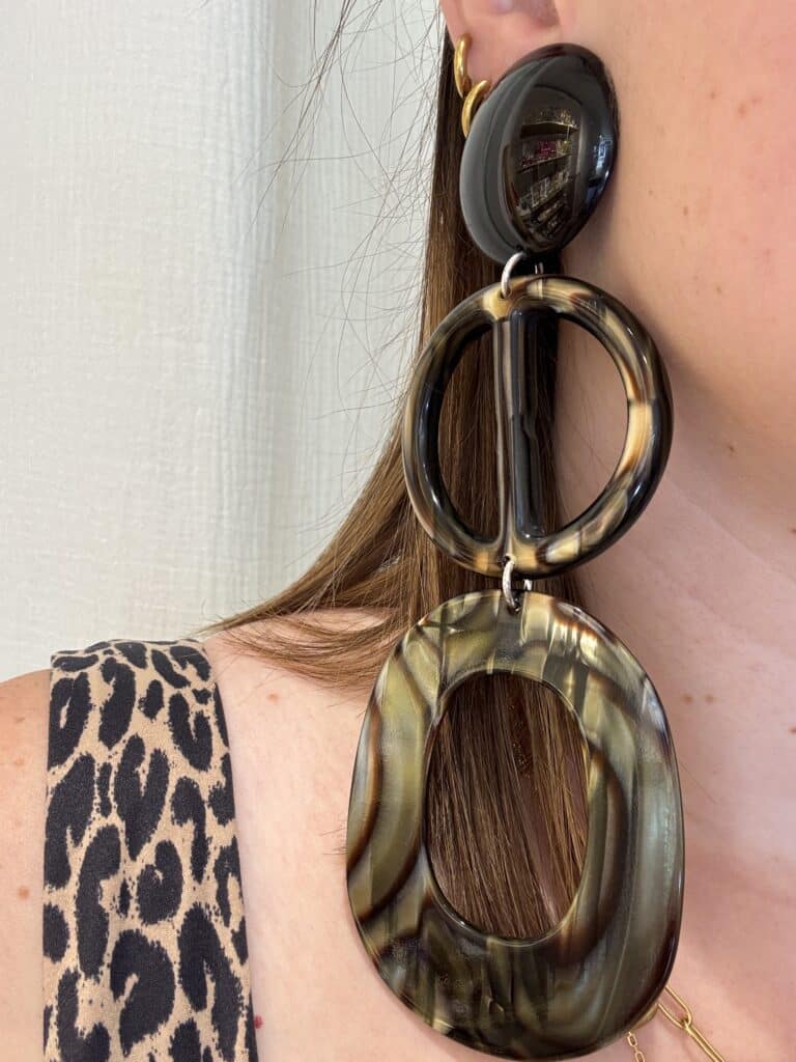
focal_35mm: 30
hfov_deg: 46.8
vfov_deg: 60.0
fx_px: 920
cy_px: 531
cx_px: 398
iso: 80
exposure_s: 1/50
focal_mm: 2.69
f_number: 1.9
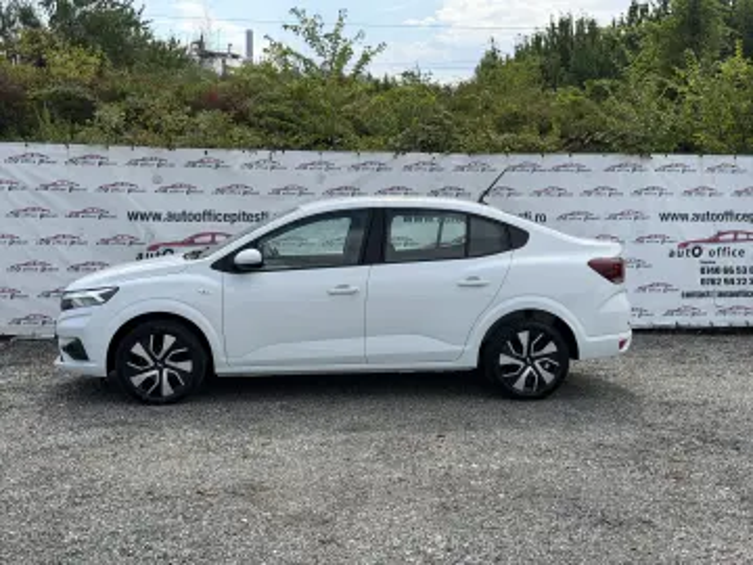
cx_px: 376
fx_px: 1044
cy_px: 282
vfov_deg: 30.3
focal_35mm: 48
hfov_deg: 39.7
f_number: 1.78
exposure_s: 1/3704
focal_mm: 6.76
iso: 64
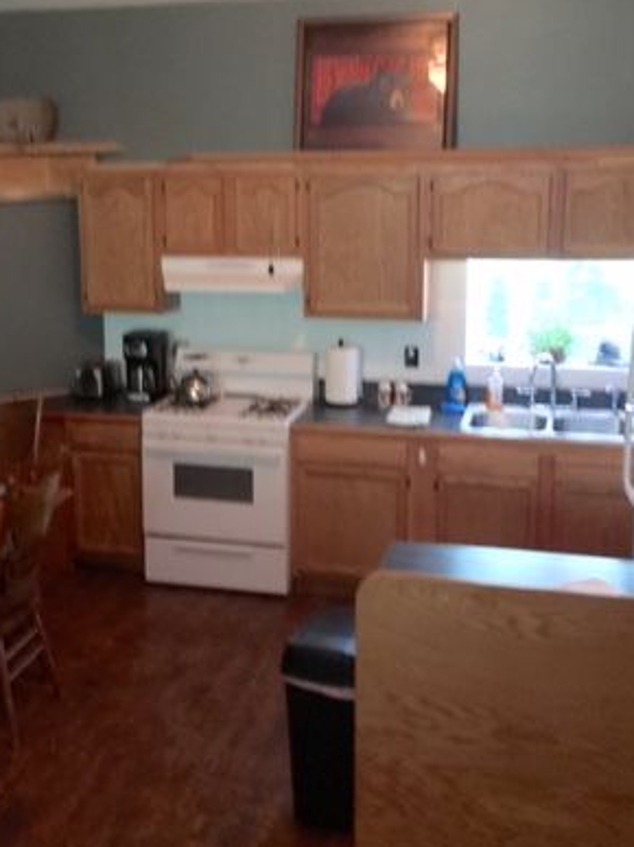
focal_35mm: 48
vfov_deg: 39.6
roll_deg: +0.9
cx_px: 221
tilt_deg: -11.0
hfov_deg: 30.1
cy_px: 370
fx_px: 1173
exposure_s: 1/15
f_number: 2.2
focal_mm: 4.15
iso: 320
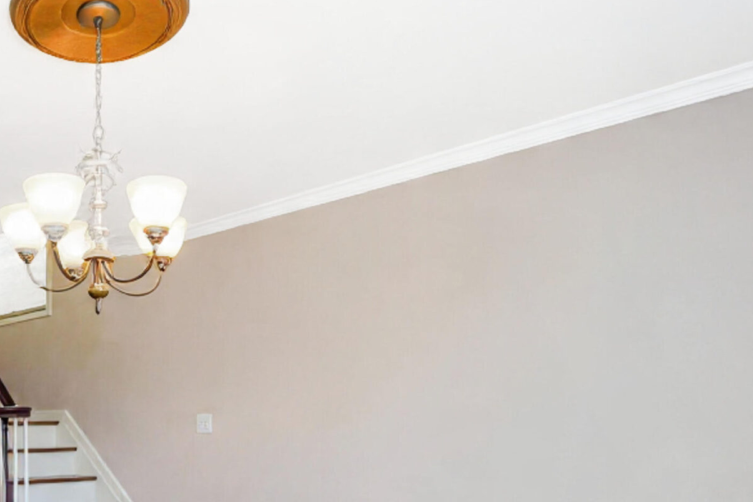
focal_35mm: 34
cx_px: 37
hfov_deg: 48.2
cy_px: 425
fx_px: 711
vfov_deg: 37.0
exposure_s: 1/20
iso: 50
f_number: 4
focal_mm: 16
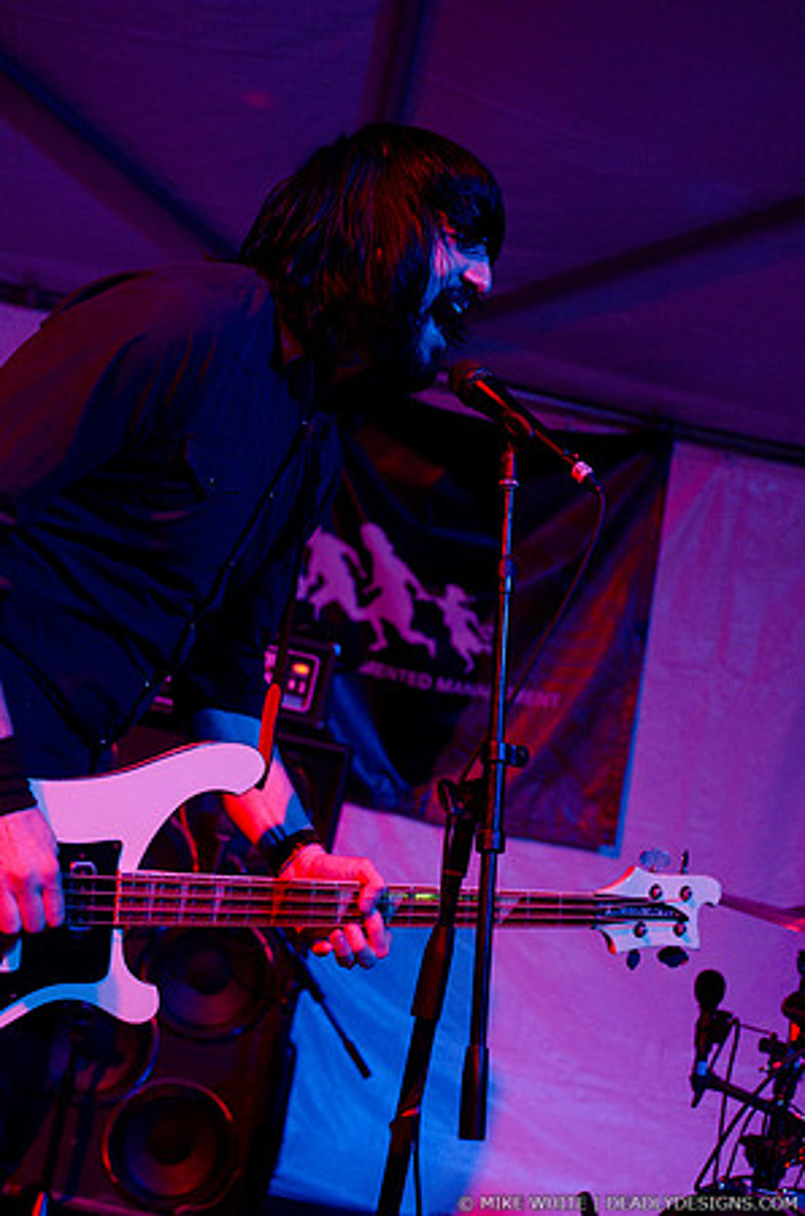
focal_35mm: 52
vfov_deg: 37.9
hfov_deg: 25.6
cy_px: 608
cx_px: 402
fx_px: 1769
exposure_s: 1/160
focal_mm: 35
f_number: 2.8
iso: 1250
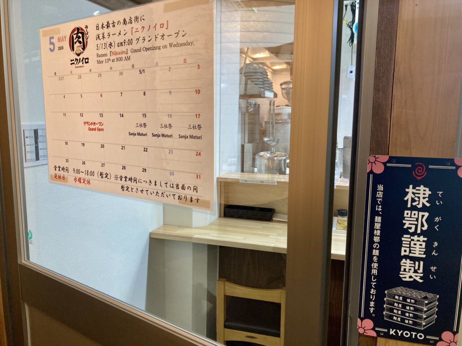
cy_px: 173
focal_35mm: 28
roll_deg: -1.1
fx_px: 374
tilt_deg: -7.9
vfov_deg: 49.7
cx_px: 231
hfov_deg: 63.4
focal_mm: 3.99
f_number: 1.8
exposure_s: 1/50
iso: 64
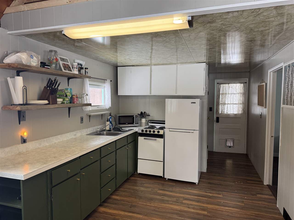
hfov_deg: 71.6
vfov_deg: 56.8
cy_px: 110
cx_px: 147
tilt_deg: -4.2
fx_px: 204
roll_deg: -0.3
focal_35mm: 24
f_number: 1.78
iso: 200
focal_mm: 6.76
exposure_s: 1/120
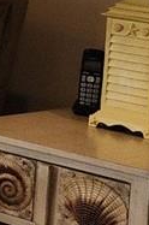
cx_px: -780
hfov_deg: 4.6
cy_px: -93
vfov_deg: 9.8
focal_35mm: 205
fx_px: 1277
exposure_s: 1/120
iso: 100
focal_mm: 6.4
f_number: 1.8
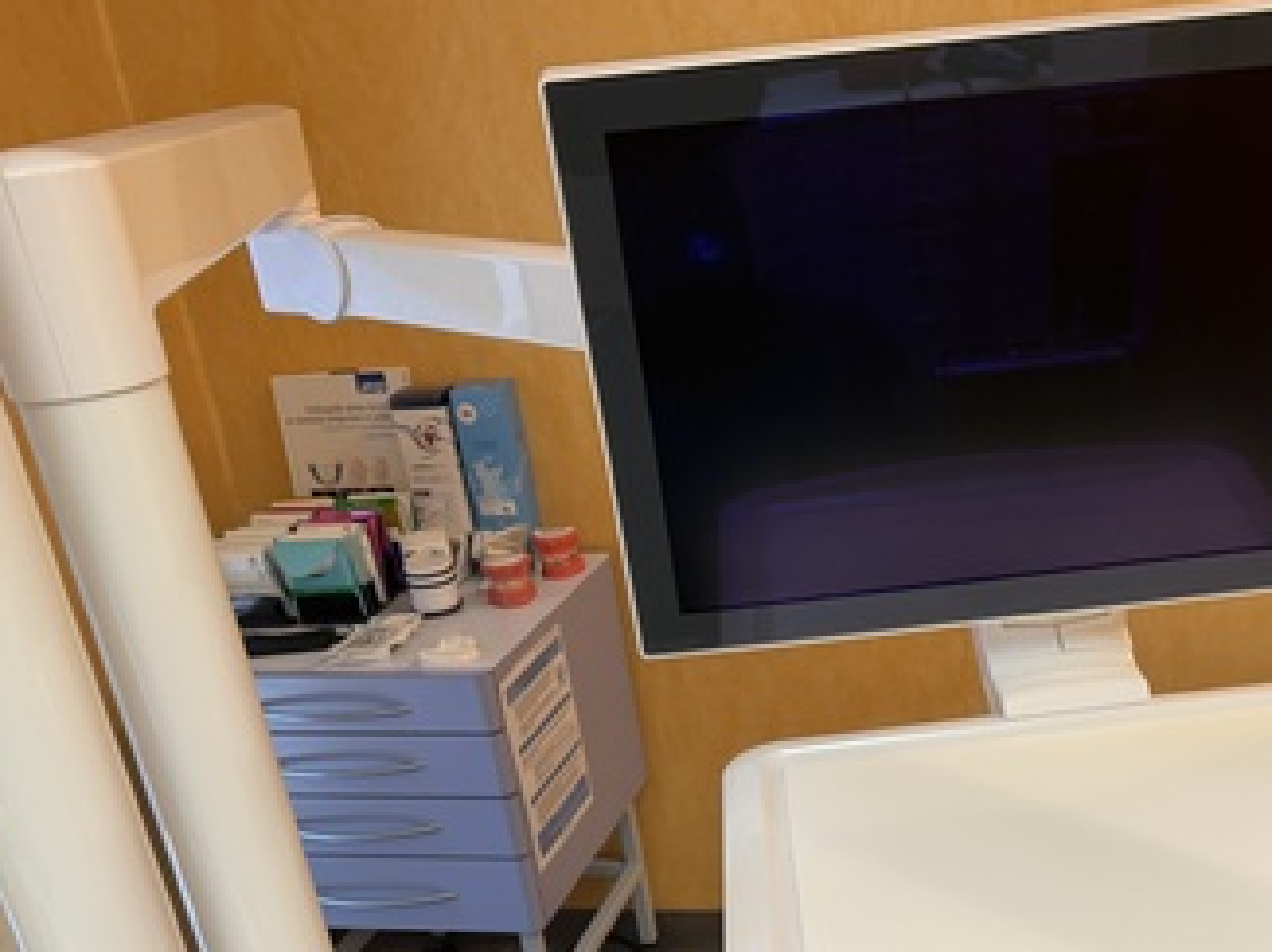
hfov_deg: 48.2
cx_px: 843
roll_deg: +5.6
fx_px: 1395
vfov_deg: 36.8
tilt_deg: -25.2
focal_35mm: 38
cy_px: 712
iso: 125
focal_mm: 6.76
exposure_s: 1/50
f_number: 1.78
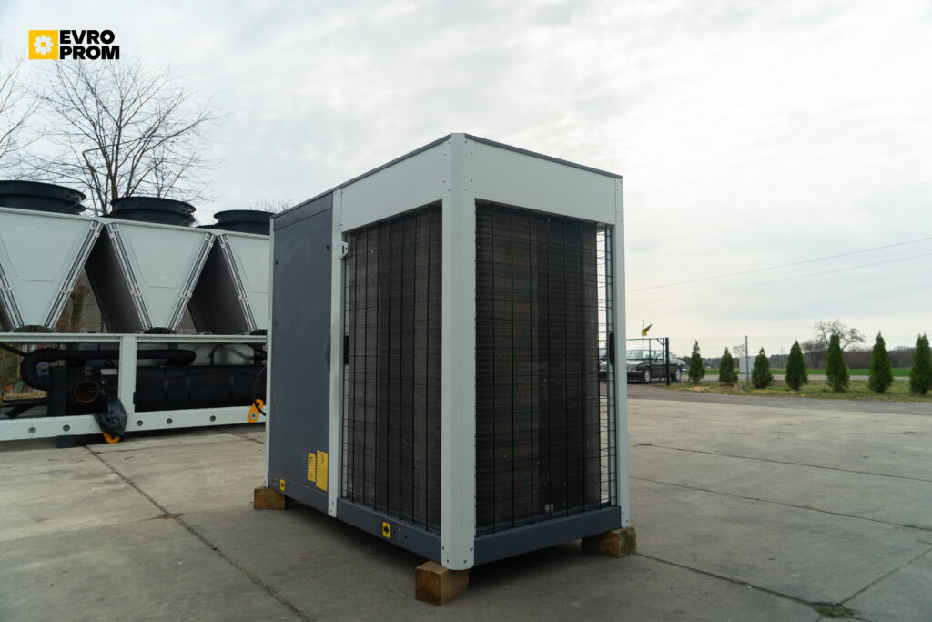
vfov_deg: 53.1
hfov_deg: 73.7
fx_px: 621
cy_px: 311
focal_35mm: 24
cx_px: 466
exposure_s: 1/160
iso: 640
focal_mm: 24
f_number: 8
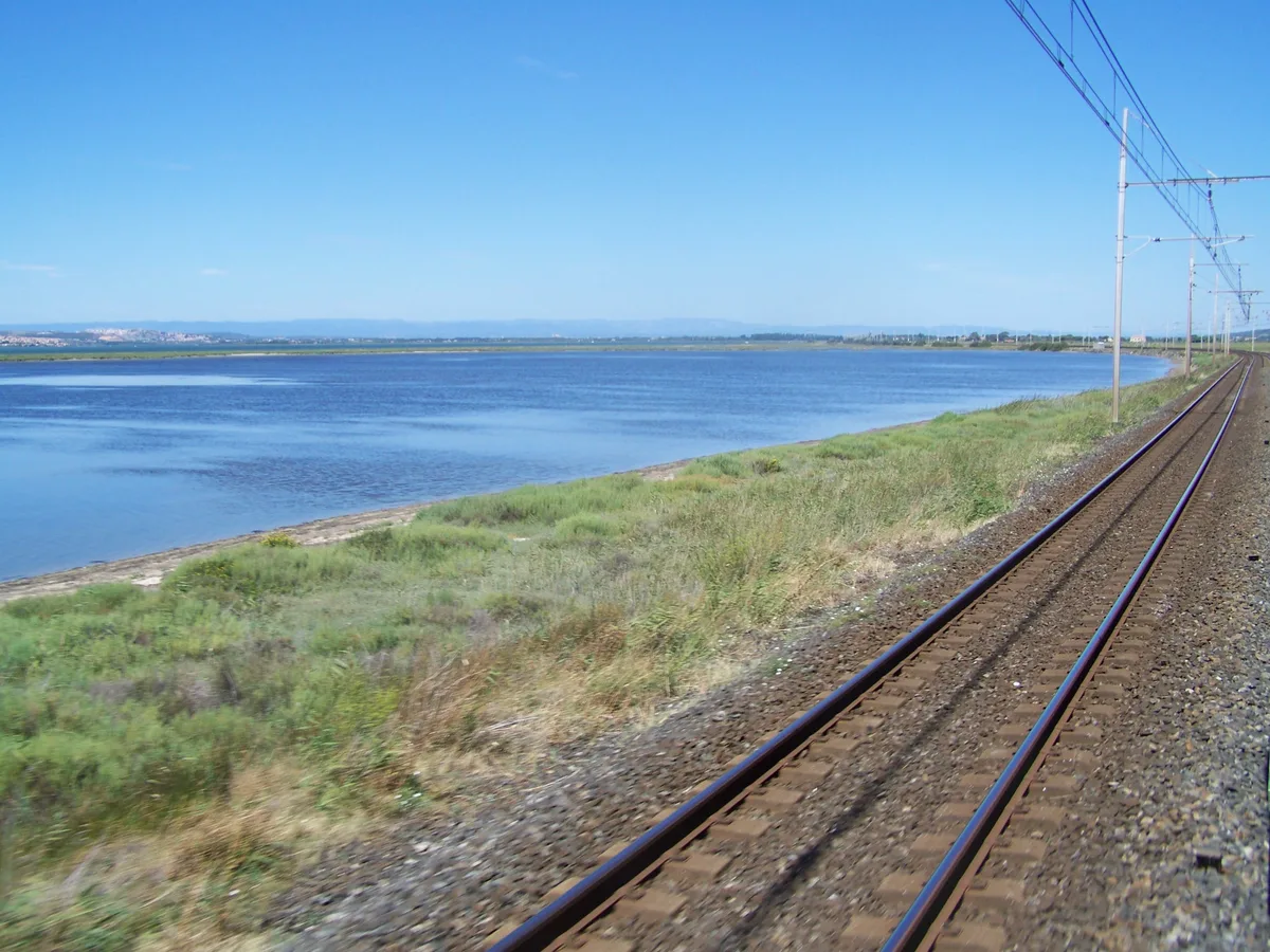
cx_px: 635
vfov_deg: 37.7
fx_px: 1394
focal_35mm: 38
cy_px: 476
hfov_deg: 49.0
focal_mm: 6.3
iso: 64
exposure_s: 1/500
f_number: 4
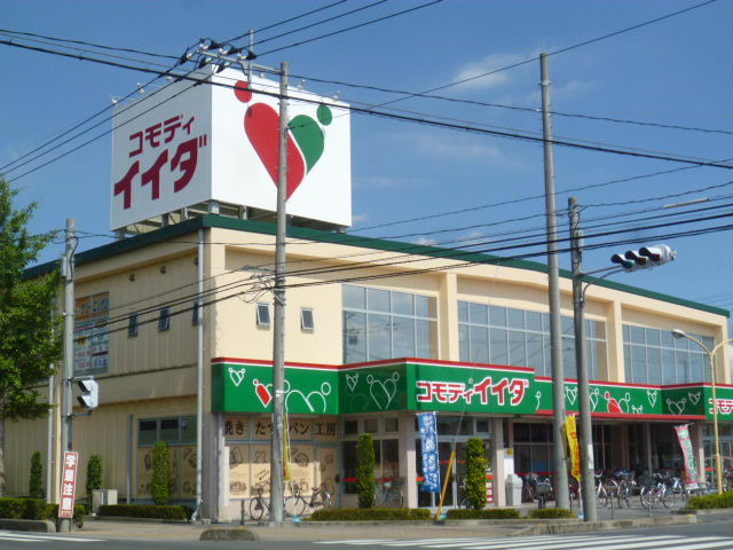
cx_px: 366
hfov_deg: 37.5
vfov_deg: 28.6
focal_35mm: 51
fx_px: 1080
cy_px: 275
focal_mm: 9.1
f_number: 5.6
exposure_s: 1/800
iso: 100
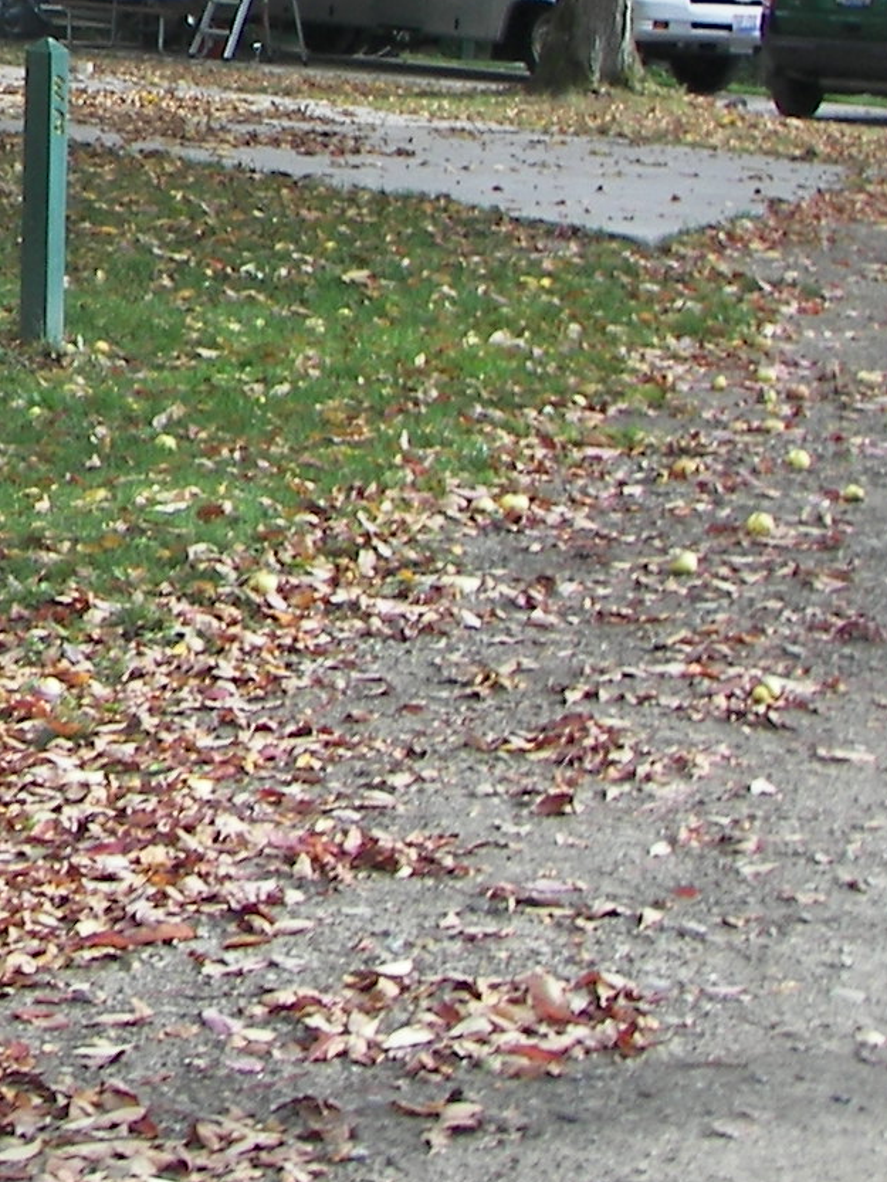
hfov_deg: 12.7
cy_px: 1
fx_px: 3826
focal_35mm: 112
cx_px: -319
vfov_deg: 17.2
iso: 50
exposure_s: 1/160
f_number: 2.8
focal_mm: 6
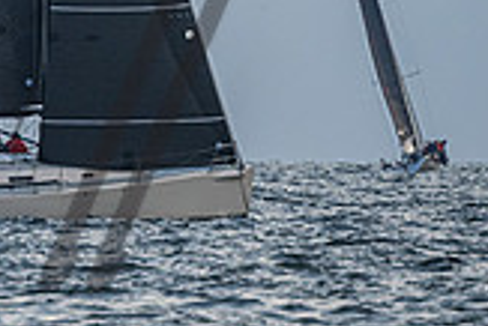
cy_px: -29
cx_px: 4
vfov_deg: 0.7
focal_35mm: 1901
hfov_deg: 1.1
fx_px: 25791
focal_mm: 400
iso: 400
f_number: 5.6
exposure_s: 1/1600
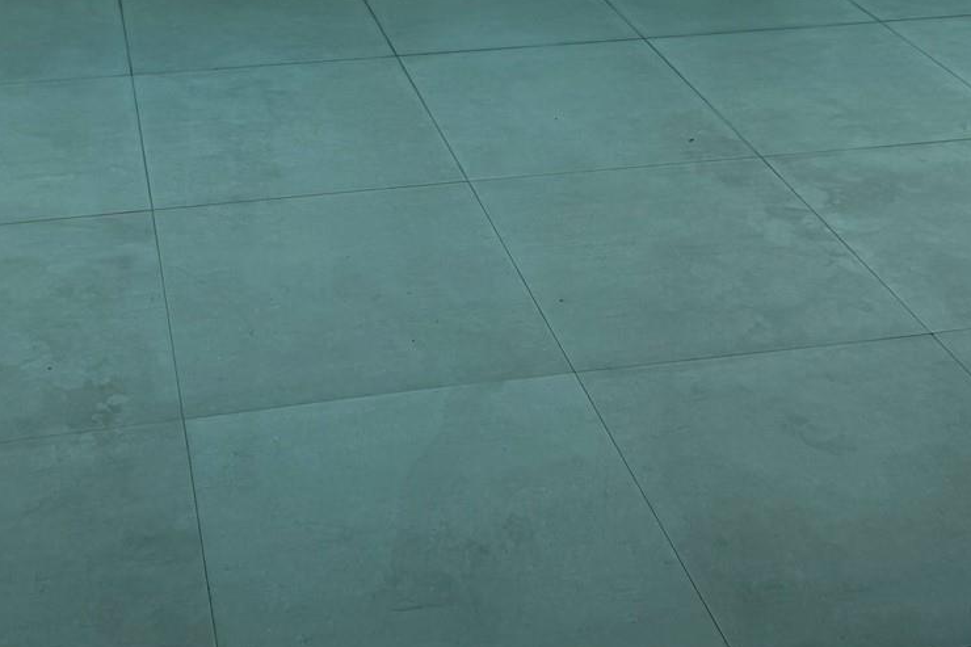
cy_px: 4
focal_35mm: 54
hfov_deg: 36.7
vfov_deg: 24.0
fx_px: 1456
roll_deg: -0.4
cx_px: 375
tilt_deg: -23.8
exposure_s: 1/1131
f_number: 1.78
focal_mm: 6.76
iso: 80
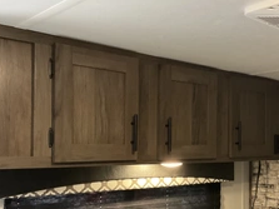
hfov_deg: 36.5
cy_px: 143
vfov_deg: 27.8
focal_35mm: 52
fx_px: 419
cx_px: 181
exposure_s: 1/58
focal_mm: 3
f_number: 1.8
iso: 320
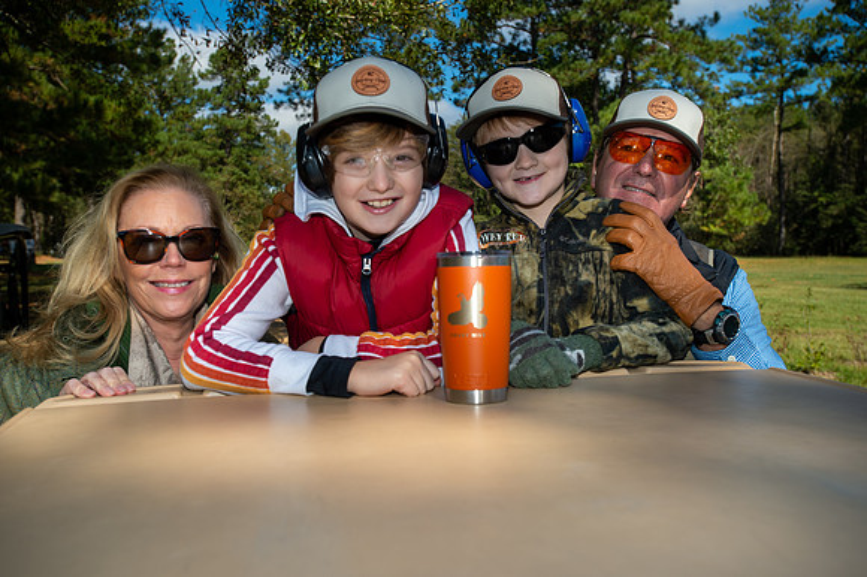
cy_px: 288
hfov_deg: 54.5
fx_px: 842
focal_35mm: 35
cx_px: 434
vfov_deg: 37.8
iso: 80
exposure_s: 1/250
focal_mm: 35
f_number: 6.3
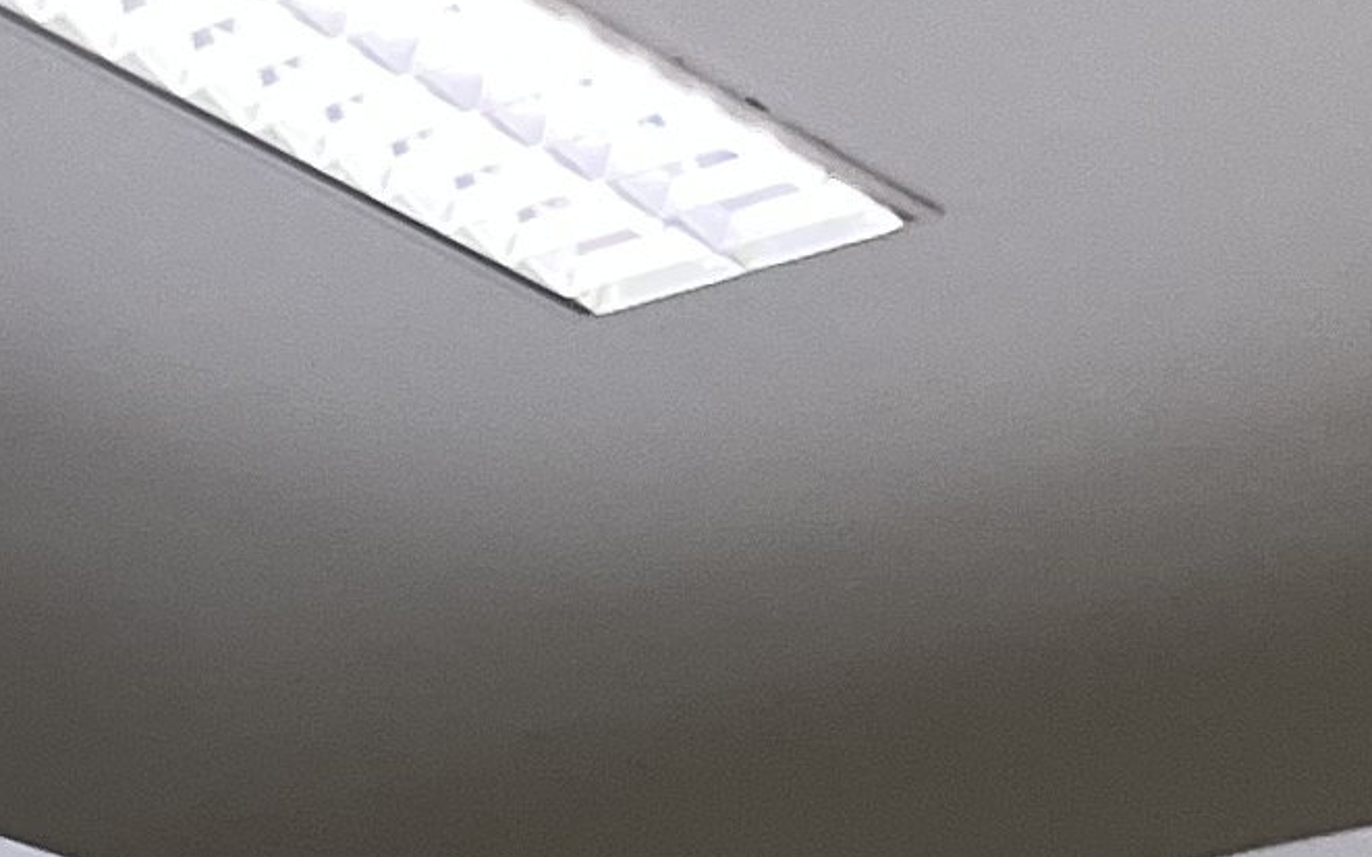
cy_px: 3092
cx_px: -882
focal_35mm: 168
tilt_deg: -4.8
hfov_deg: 11.7
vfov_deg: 6.6
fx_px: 6281
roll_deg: -0.5
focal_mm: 5.1
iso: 125
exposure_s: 1/120
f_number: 1.6
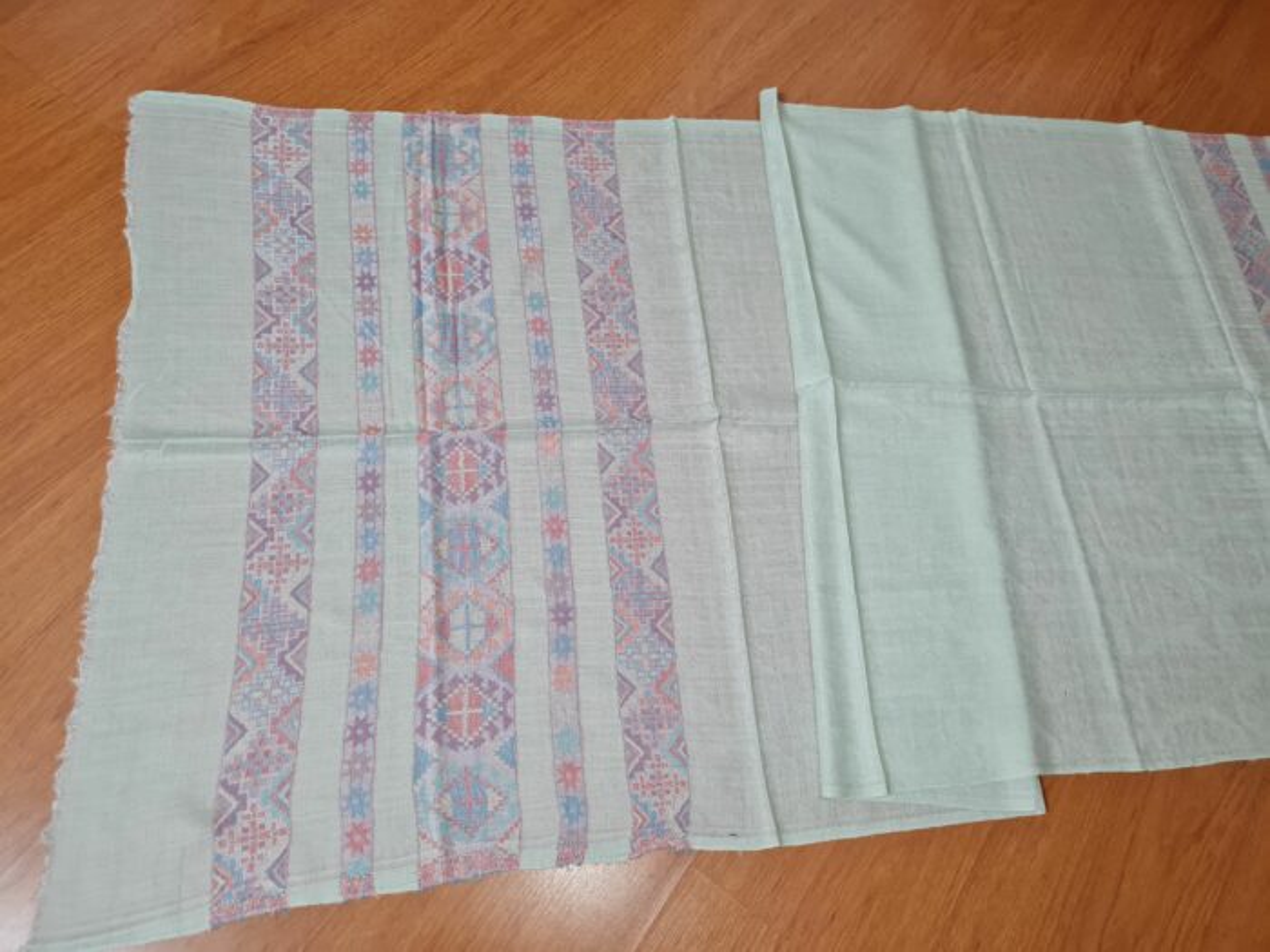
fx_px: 954
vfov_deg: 53.1
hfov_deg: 67.3
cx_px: 635
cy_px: 476
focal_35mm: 26
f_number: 1.8
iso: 200
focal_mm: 5.4
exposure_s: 1/60
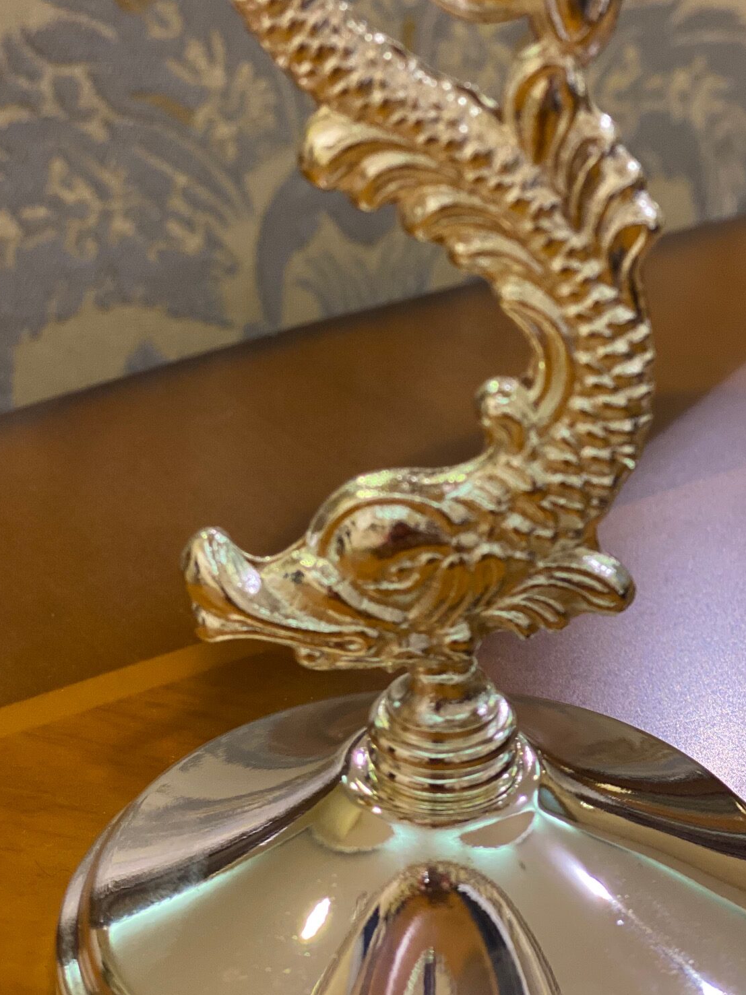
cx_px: 417
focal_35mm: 71
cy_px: 366
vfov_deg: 27.3
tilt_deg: -22.2
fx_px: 2041
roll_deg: +0.3
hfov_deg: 20.7
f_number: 2
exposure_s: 1/100
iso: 250
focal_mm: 6
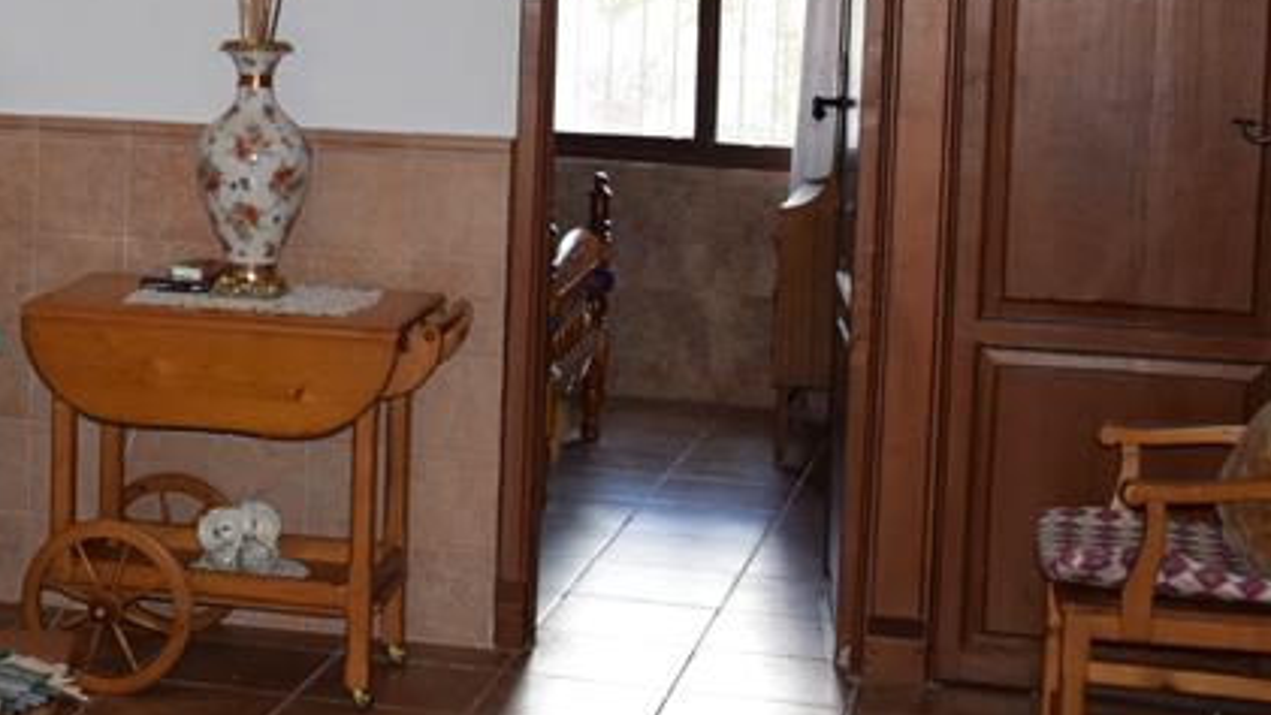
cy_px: 92
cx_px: 112
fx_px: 2831
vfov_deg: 14.3
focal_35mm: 84
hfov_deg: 24.5
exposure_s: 1/60
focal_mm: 22
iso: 900
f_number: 3.8
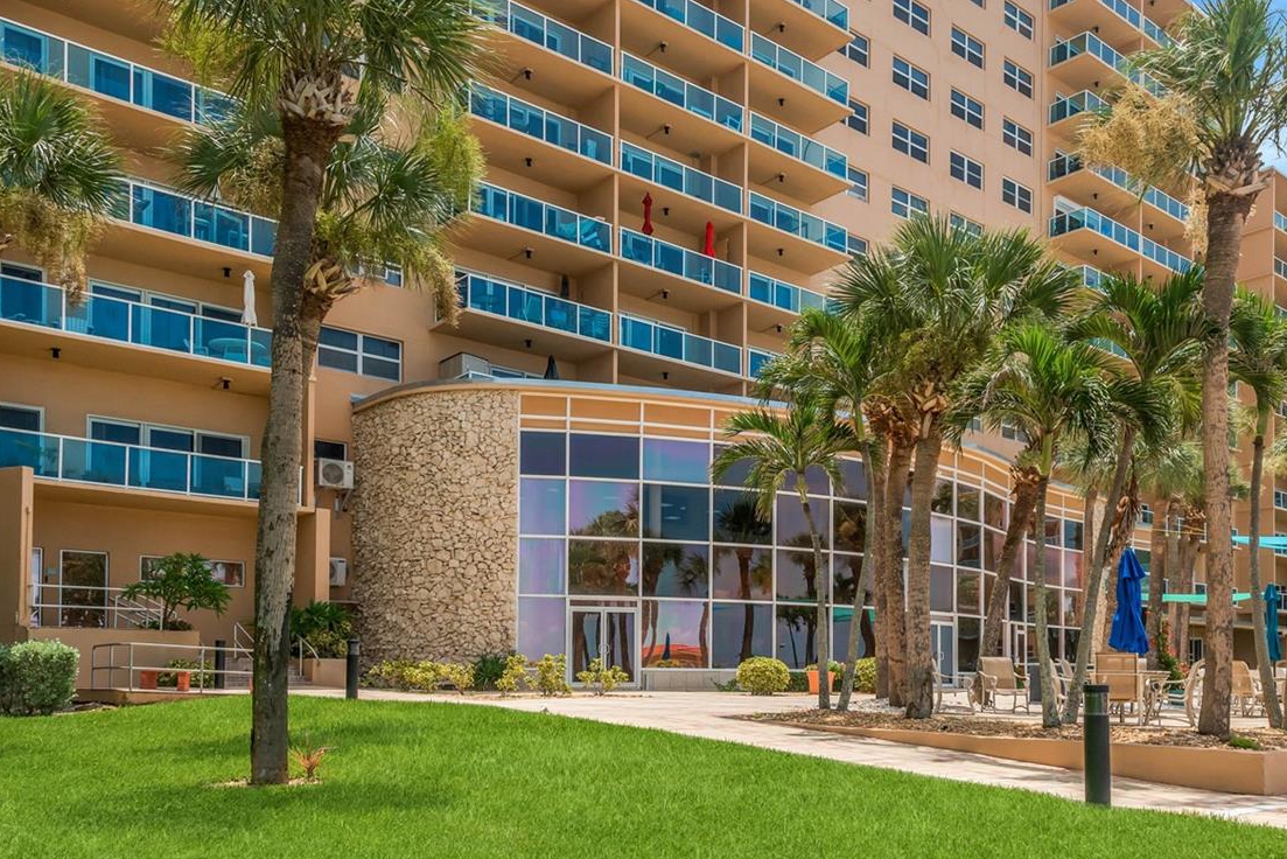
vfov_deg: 45.0
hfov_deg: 63.6
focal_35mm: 29
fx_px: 1037
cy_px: 416
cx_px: 678
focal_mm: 20
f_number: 6.3
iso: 400
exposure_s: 1/1000
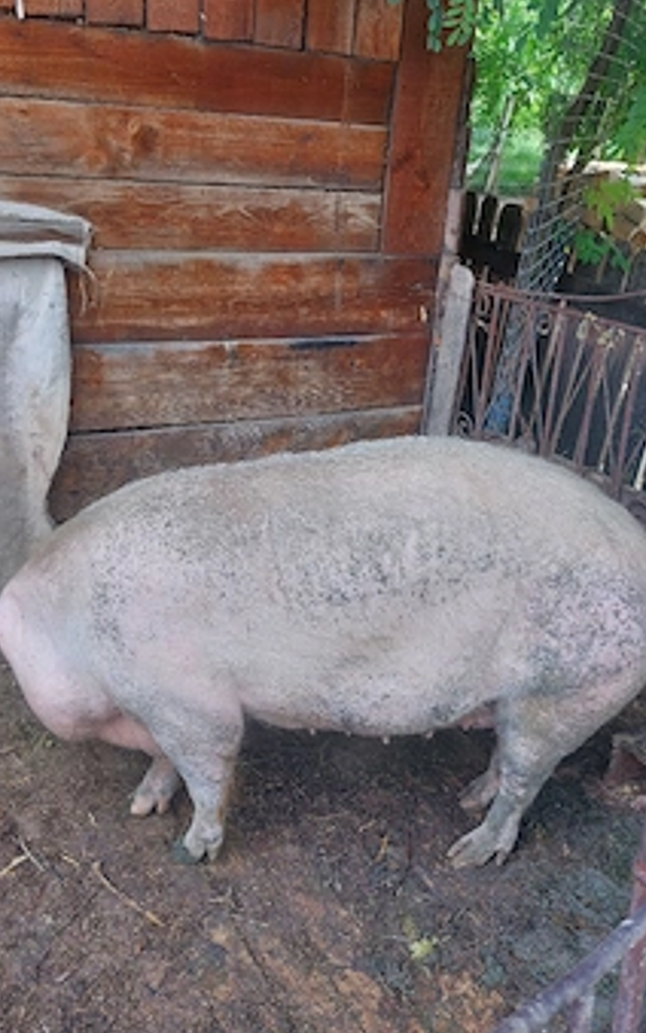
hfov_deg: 41.6
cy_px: 503
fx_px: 845
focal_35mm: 30
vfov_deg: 62.9
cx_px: 253
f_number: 1.8
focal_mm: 5.23
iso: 25
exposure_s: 1/114
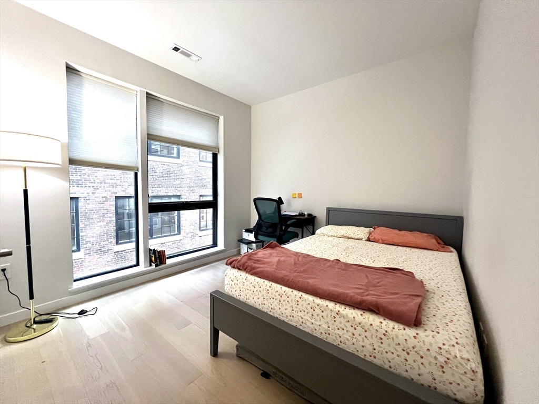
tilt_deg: -3.5
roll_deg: -0.6
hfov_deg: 106.2
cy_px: 202
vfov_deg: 89.9
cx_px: 270
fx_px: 202
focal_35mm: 13
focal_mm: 1.57
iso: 400
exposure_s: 1/60
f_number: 1.8
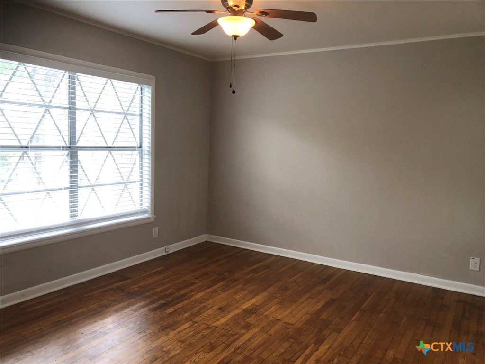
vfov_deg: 49.7
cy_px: 182
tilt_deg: -7.6
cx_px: 242
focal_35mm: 28
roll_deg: -1.7
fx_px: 392
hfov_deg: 63.4
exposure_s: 1/30
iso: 25
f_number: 1.8
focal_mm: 3.99
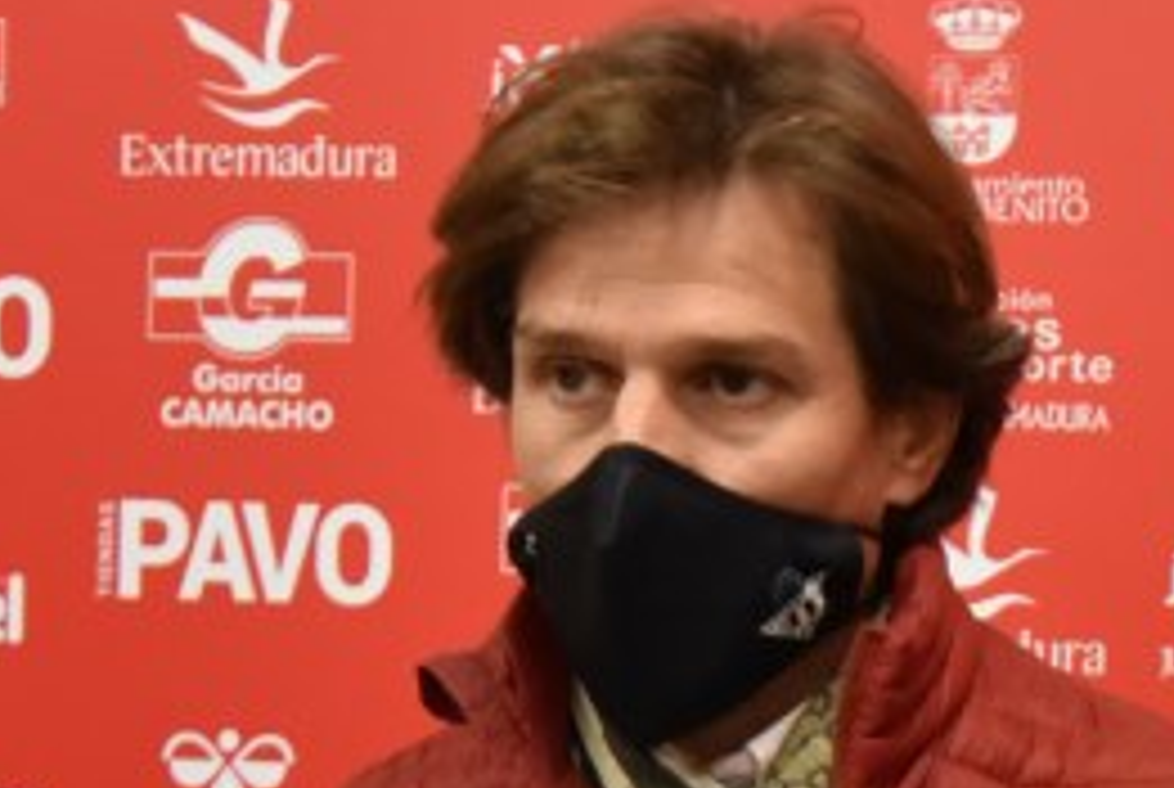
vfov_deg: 7.3
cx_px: 1430
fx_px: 6141
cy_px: 910
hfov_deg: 10.7
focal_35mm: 188
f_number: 4.2
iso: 4000
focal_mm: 48
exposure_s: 1/250
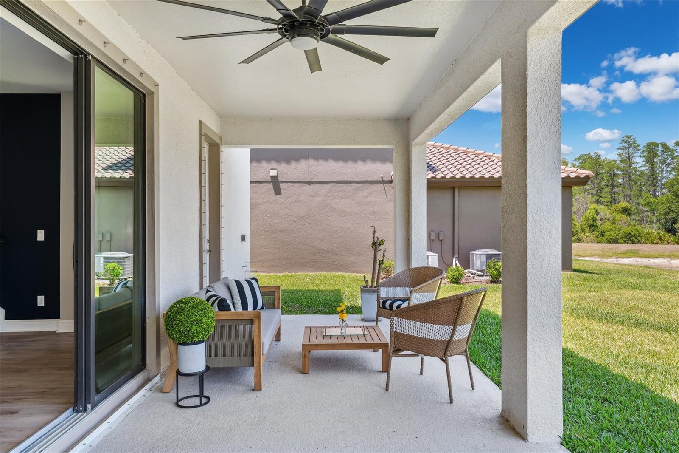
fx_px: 471
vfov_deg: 51.3
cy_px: 226
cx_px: 340
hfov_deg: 71.5
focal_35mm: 25
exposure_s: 1/100
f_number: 8
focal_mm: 25
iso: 100
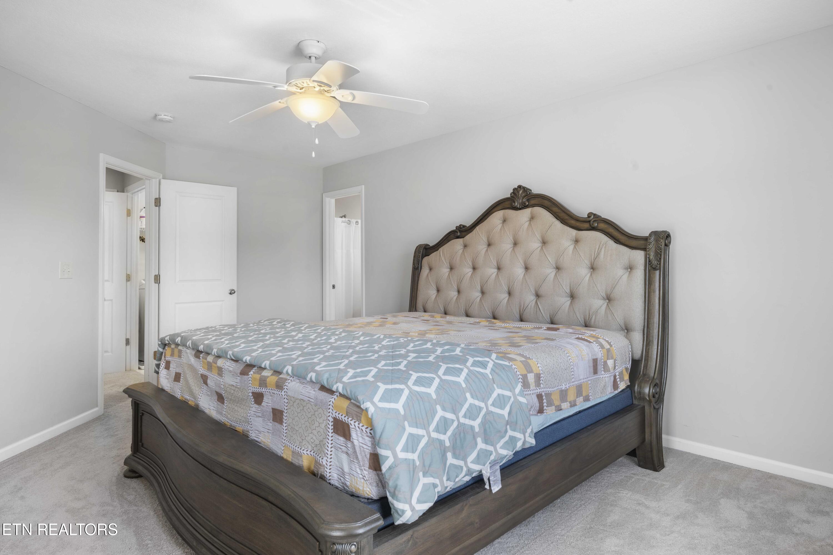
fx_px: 463
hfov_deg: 84.0
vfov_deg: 61.9
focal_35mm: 20
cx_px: 416
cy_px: 278
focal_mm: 20
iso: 100
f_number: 9
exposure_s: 1/2.5
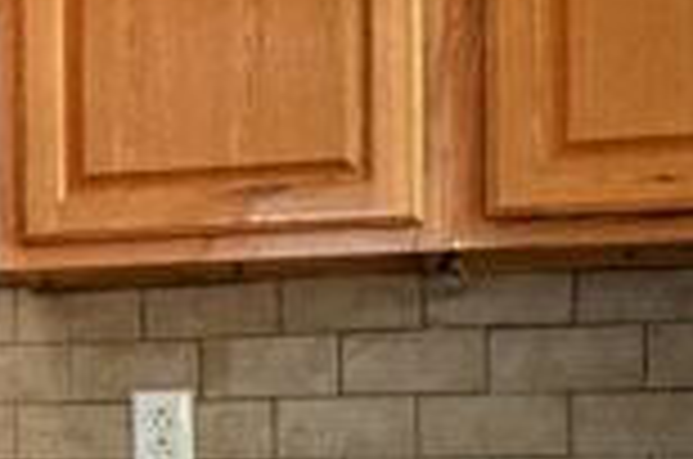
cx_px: -693
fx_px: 2023
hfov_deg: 15.5
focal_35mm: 105
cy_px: 443
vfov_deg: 12.8
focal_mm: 13.5
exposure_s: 1/60
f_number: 4
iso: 560
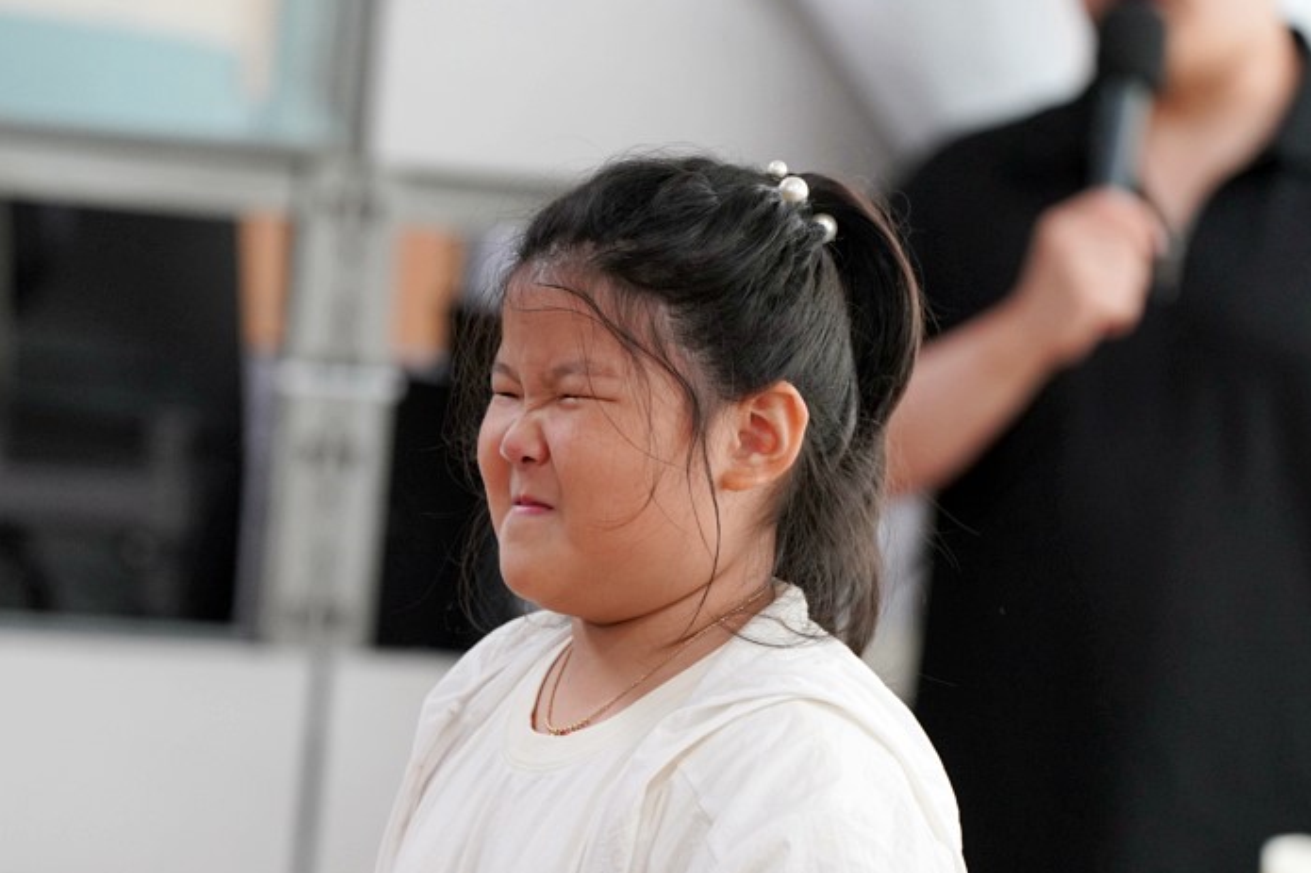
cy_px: 547
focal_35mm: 259
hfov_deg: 8.0
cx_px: 485
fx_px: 9429
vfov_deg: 5.3
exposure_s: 1/250
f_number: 4
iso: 2500
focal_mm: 200
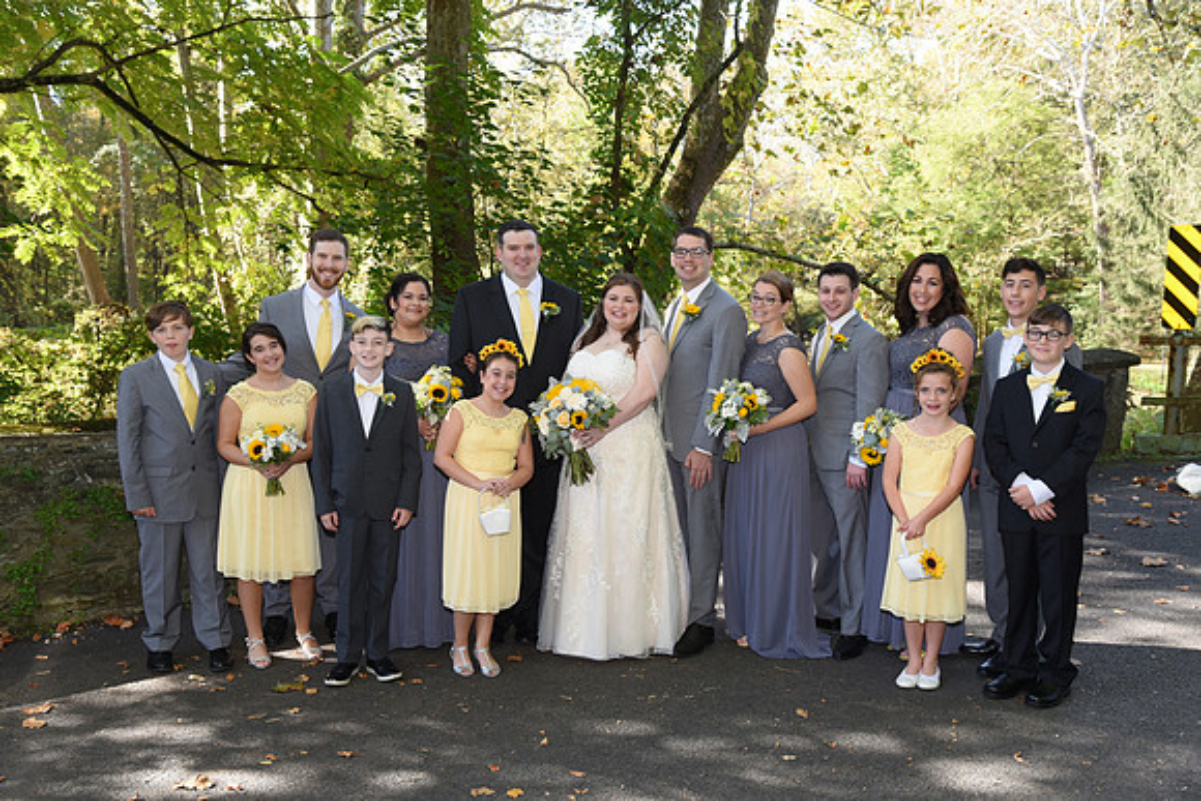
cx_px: 600
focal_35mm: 35
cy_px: 400
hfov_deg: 54.4
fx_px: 1168
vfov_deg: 37.9
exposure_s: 1/200
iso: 640
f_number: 5.6
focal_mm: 35
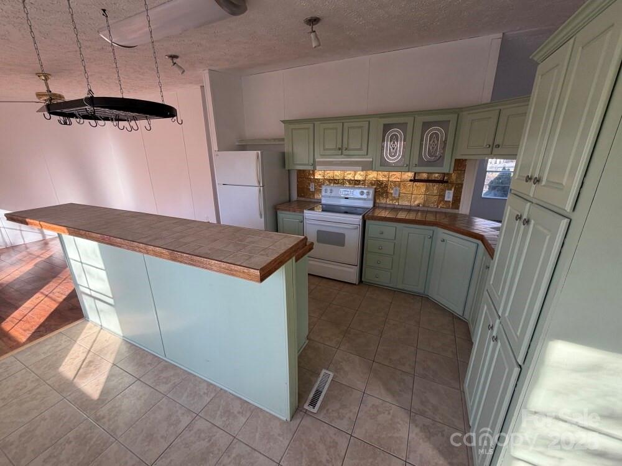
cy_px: 233
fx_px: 252
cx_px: 311
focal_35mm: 14
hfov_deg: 102.1
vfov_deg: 85.7
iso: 100
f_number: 2.2
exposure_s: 1/121
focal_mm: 2.22
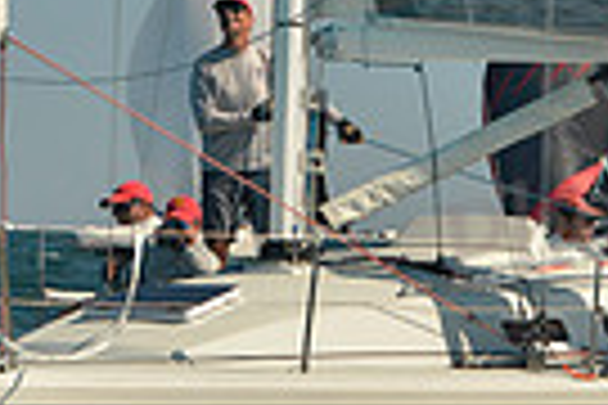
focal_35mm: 344
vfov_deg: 4.0
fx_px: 5809
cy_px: 7
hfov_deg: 6.0
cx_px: 212
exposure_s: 1/1250
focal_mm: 80
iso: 400
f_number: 7.1
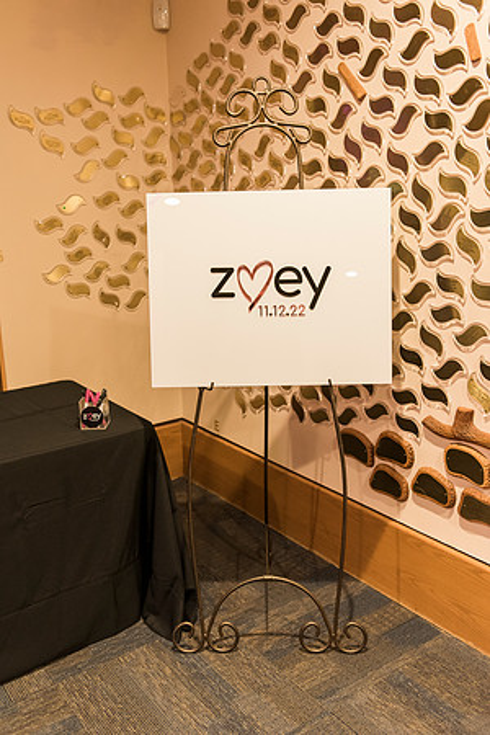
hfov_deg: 37.9
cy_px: 368
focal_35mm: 35
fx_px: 715
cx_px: 245
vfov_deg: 54.4
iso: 2500
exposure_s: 1/50
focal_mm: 35
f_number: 3.2
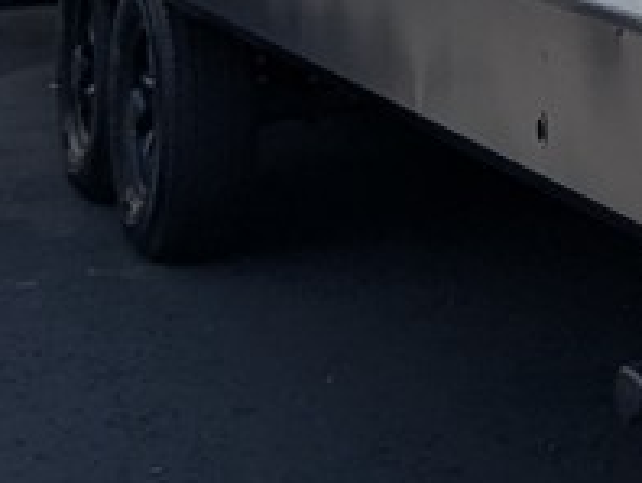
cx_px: 1318
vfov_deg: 8.3
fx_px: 3138
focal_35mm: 169
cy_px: -535
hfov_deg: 10.6
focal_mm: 6.81
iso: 46
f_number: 1.85
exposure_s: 1/1550
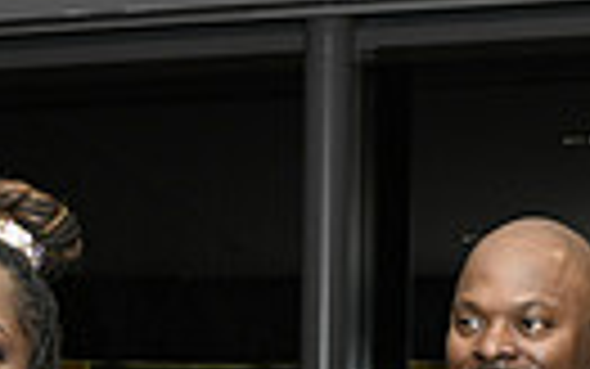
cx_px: 243
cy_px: 799
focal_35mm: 144
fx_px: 2316
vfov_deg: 8.5
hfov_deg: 14.5
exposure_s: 1/60
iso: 1600
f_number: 8
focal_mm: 32
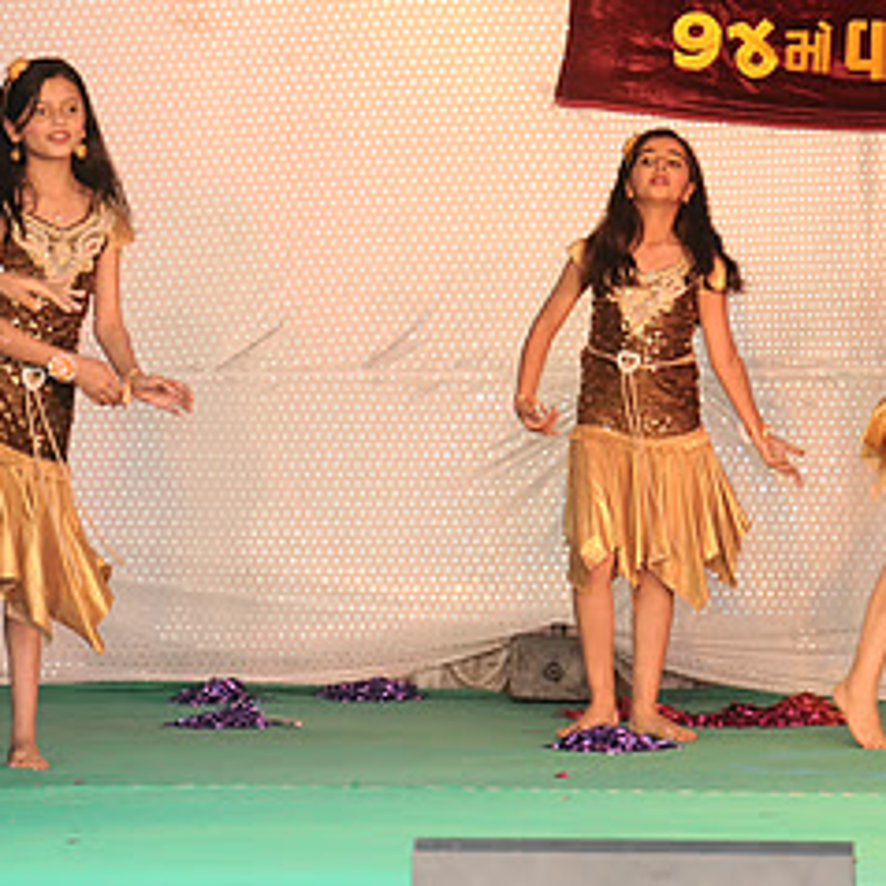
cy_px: 359
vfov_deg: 8.5
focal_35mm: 205
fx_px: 5936
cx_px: 380
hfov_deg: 8.5
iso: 640
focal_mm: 66
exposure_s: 1/125
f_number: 7.1
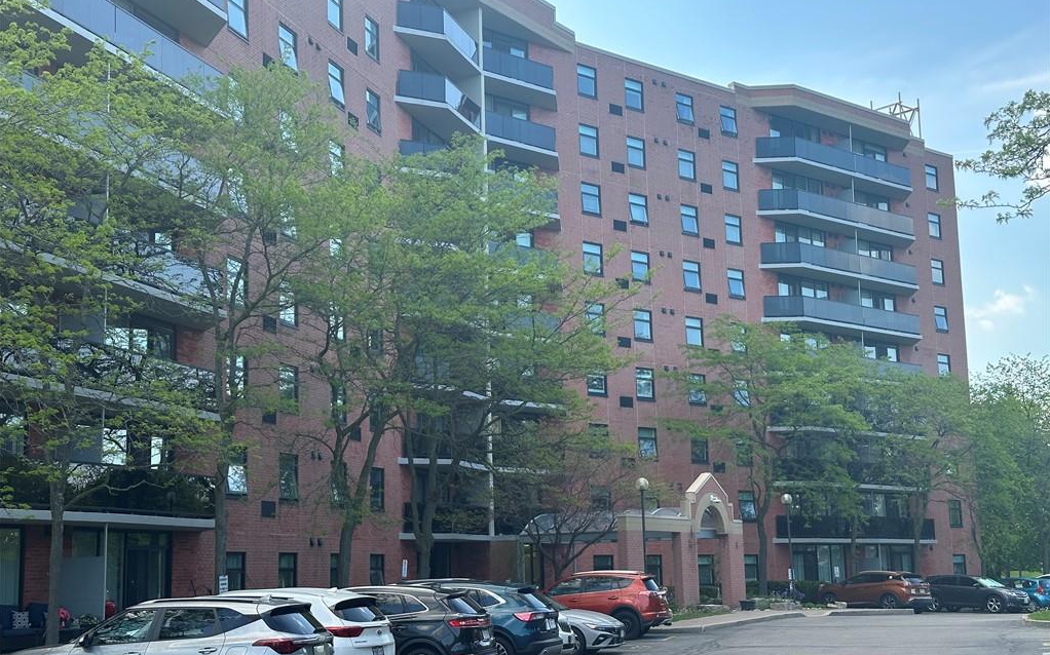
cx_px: 525
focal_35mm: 51
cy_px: 350
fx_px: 1459
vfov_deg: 25.3
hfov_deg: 39.6
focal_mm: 6.86
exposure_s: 1/690
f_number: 1.78
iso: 64
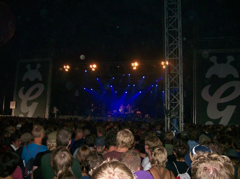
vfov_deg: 39.6
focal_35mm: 36
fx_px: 249
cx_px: 120
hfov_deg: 51.4
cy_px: 90
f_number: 2.7
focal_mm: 6
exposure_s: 1/64
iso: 140
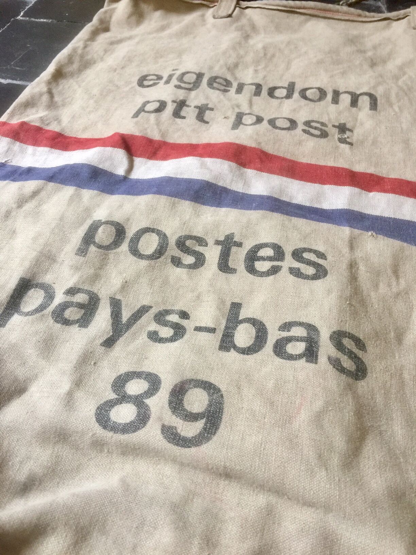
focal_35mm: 29
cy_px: 278
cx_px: 208
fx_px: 465
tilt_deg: -48.1
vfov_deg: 61.7
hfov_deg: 48.2
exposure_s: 1/17
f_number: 2.2
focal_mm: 4.15
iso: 64
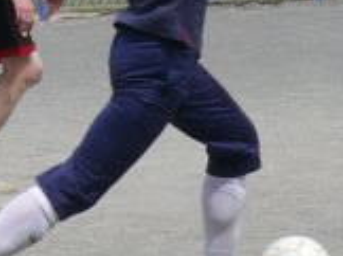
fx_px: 4898
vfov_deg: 3.0
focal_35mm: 495
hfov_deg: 4.0
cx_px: 212
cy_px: 78
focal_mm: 16.9
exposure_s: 1/500
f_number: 6.3
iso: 100
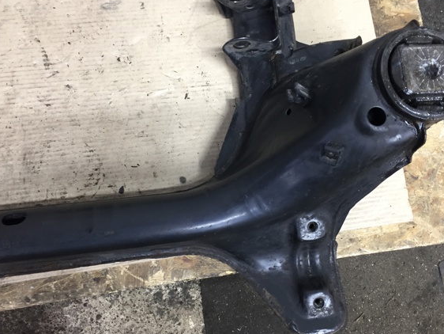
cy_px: 172
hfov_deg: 55.2
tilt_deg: -79.3
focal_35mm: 33
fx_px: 423
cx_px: 250
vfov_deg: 43.0
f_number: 2.2
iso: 160
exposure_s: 1/33
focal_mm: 4.15
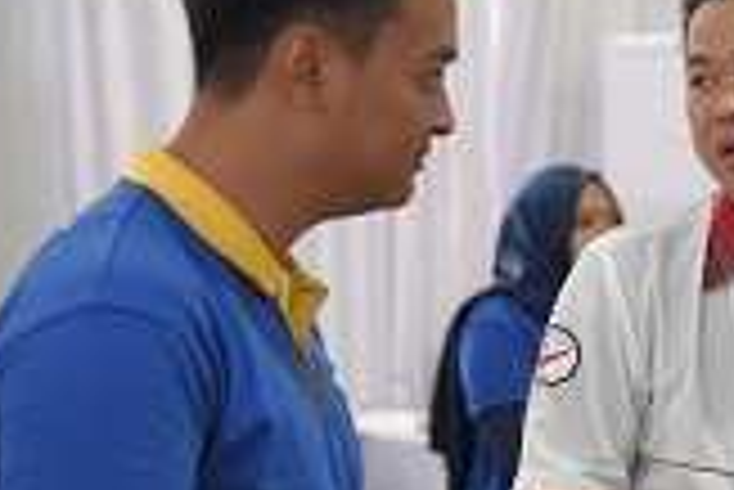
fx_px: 2918
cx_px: 1027
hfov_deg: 13.7
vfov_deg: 9.6
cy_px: 450
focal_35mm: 143
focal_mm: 48
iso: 800
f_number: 2.8
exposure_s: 1/80
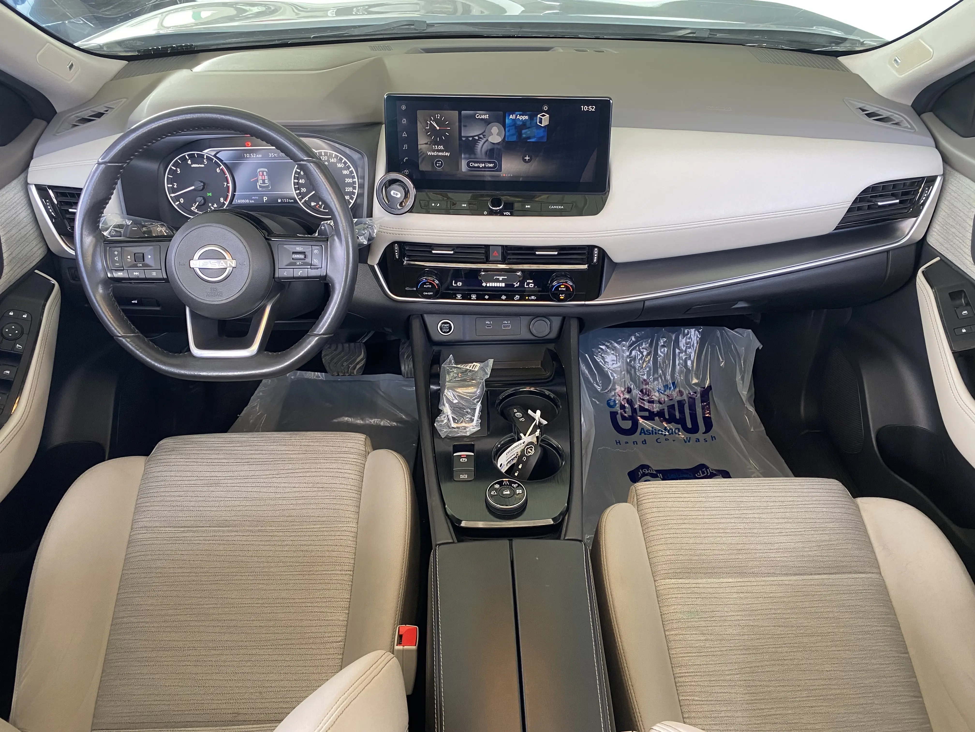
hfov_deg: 67.3
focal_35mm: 26
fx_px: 732
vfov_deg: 53.1
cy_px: 366
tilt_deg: -39.2
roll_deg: +0.1
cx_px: 488
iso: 250
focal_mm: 4.25
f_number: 1.8
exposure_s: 1/60
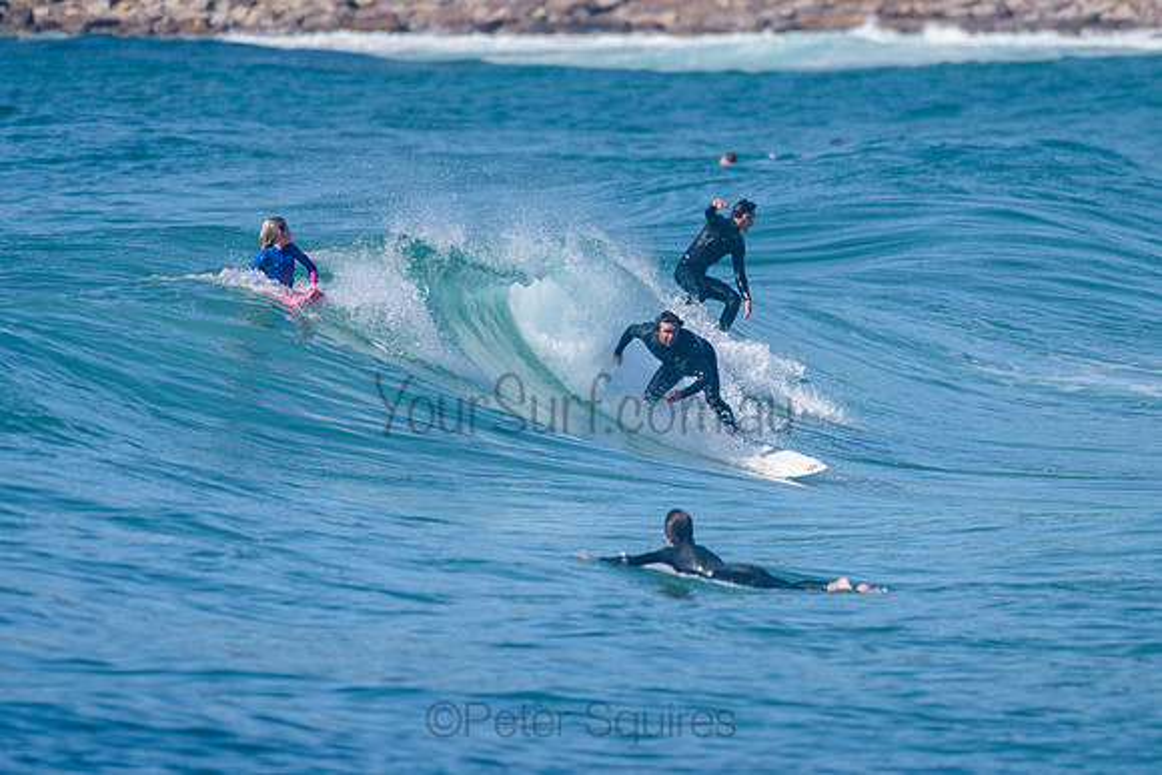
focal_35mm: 613
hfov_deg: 3.4
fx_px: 19783
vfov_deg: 2.2
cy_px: 300
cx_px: 580
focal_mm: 500
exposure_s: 1/2000
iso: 280
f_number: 5.6
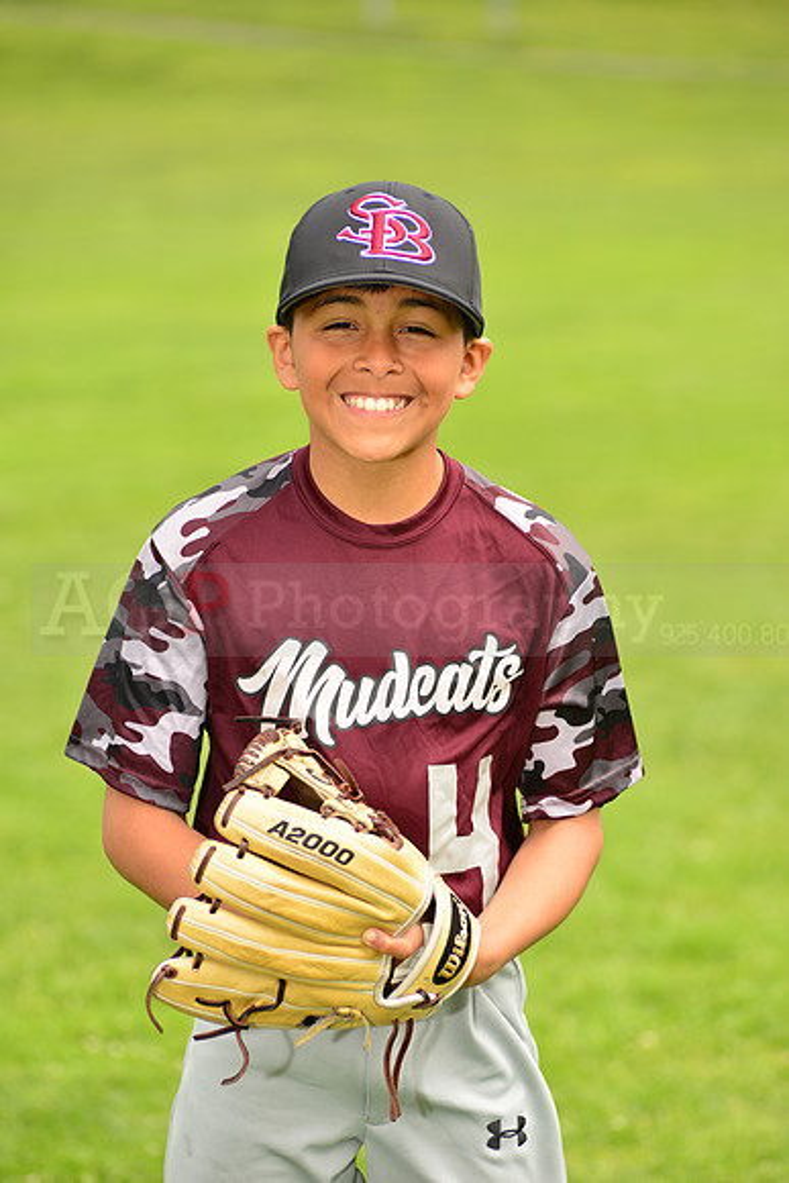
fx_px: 4764
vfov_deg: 14.2
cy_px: 592
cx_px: 394
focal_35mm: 145
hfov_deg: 9.5
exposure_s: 1/250
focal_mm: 145
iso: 100
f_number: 5
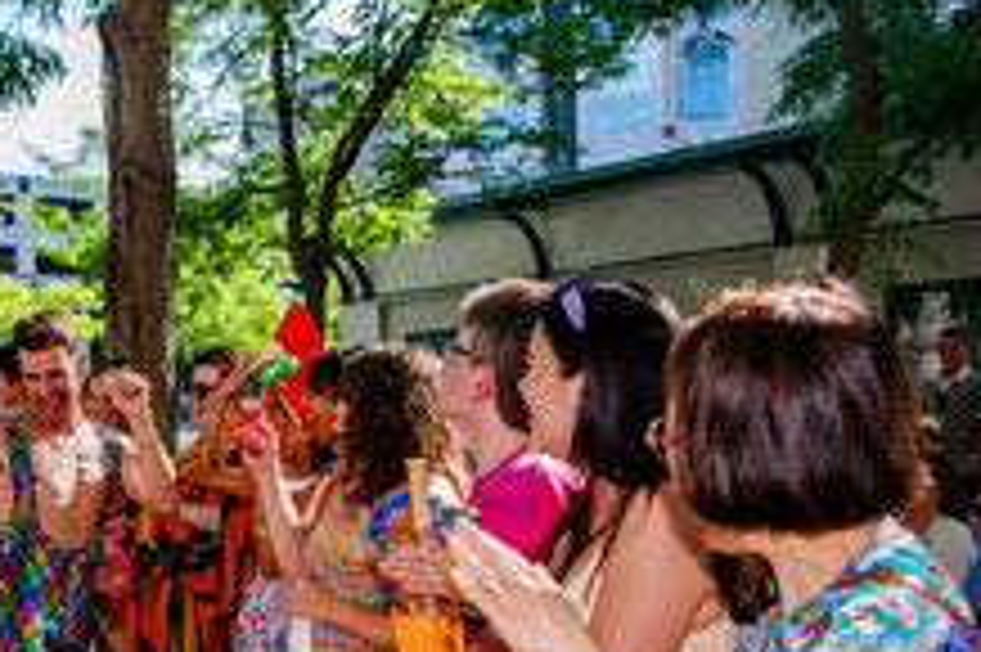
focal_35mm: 44
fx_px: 1198
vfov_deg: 29.8
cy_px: 517
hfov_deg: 42.9
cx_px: 230
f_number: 3.5
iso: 200
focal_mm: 24
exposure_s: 1/640
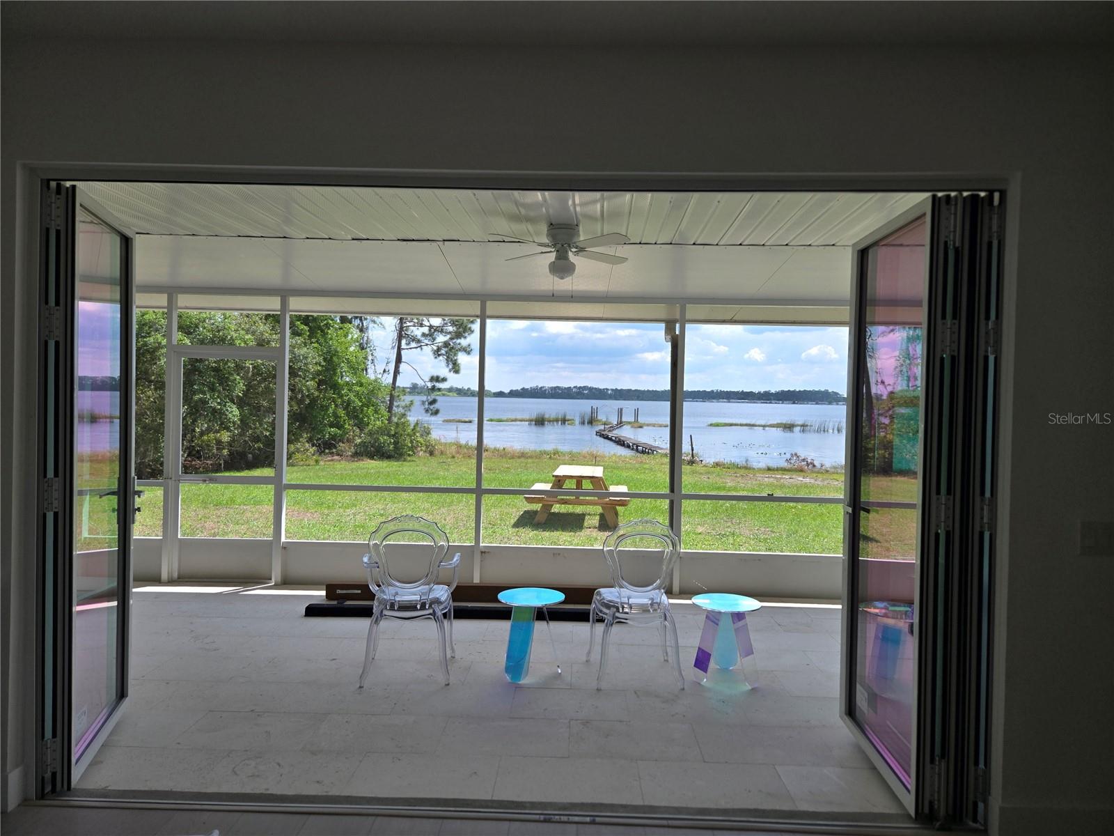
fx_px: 740
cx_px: 557
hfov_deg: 73.9
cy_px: 418
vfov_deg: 58.9
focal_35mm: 23
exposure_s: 1/2000
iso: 80
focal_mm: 5.4
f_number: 1.8
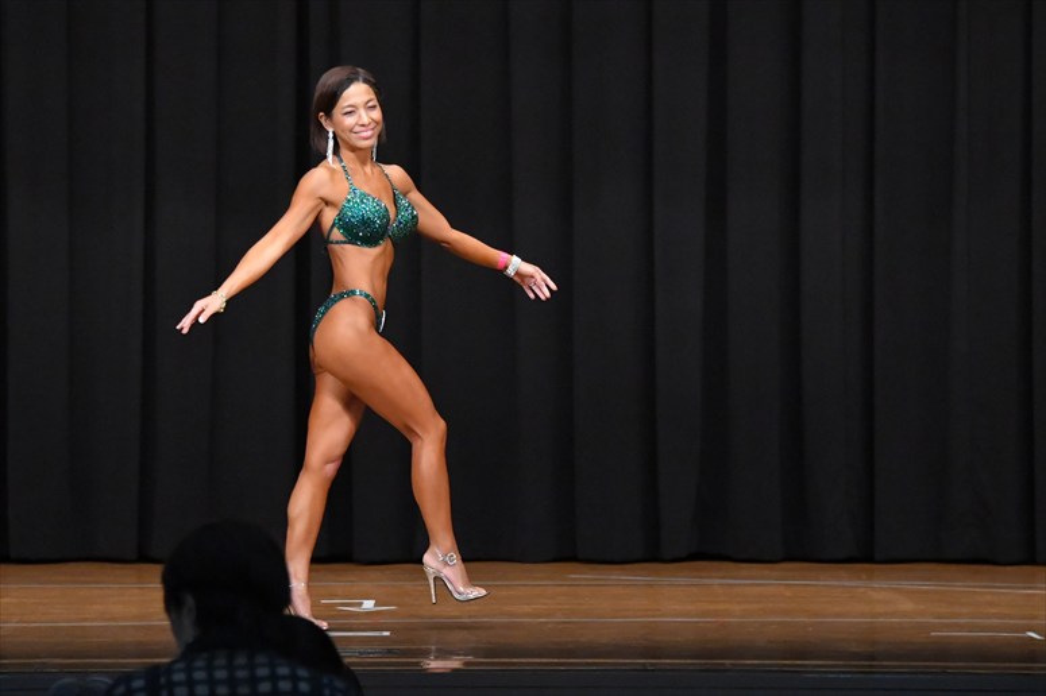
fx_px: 6534
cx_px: 523
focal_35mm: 225
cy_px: 348
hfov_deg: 9.2
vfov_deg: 6.1
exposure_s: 1/400
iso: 8000
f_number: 5.6
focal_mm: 150
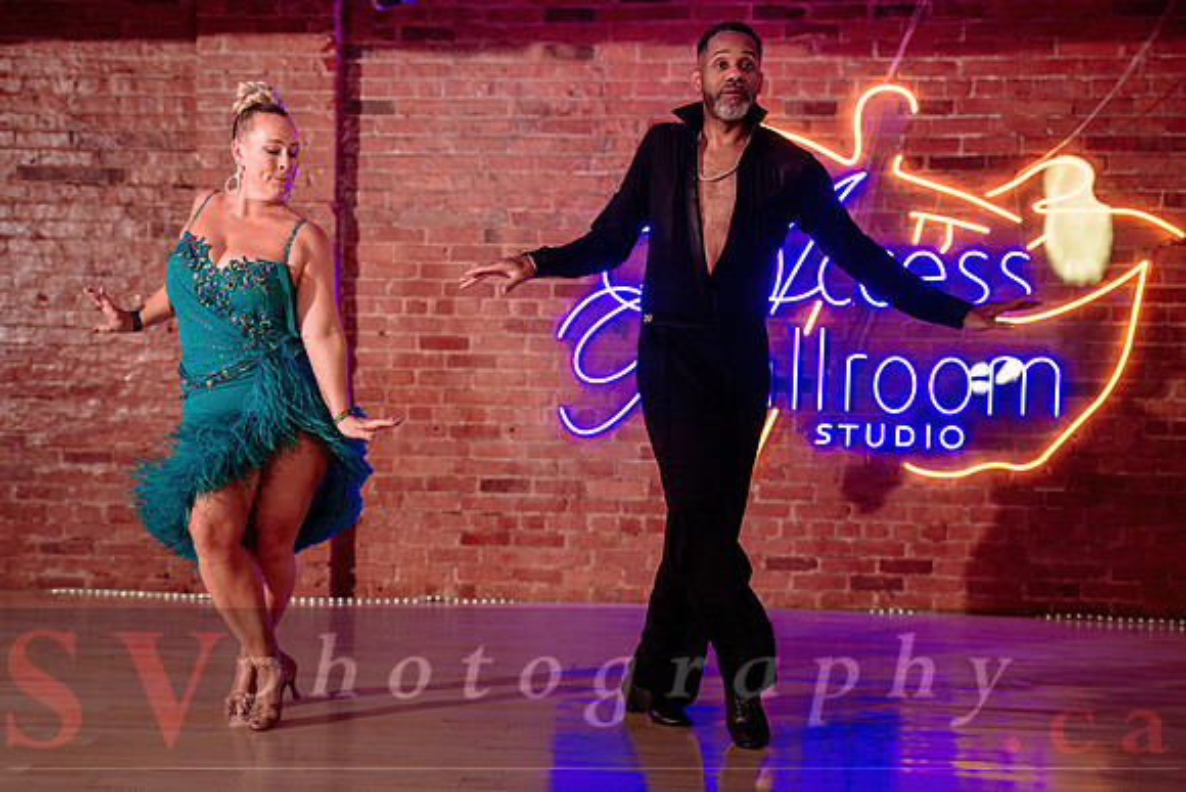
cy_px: 456
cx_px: 503
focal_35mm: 48
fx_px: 1578
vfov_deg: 28.1
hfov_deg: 41.1
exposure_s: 1/400
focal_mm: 38
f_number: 2
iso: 800
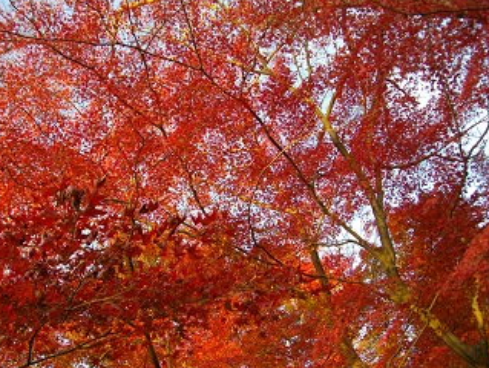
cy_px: 201
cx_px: 202
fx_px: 552
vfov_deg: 36.9
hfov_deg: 47.6
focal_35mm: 39
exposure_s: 1/125
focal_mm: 5.7
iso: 125
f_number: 2.9
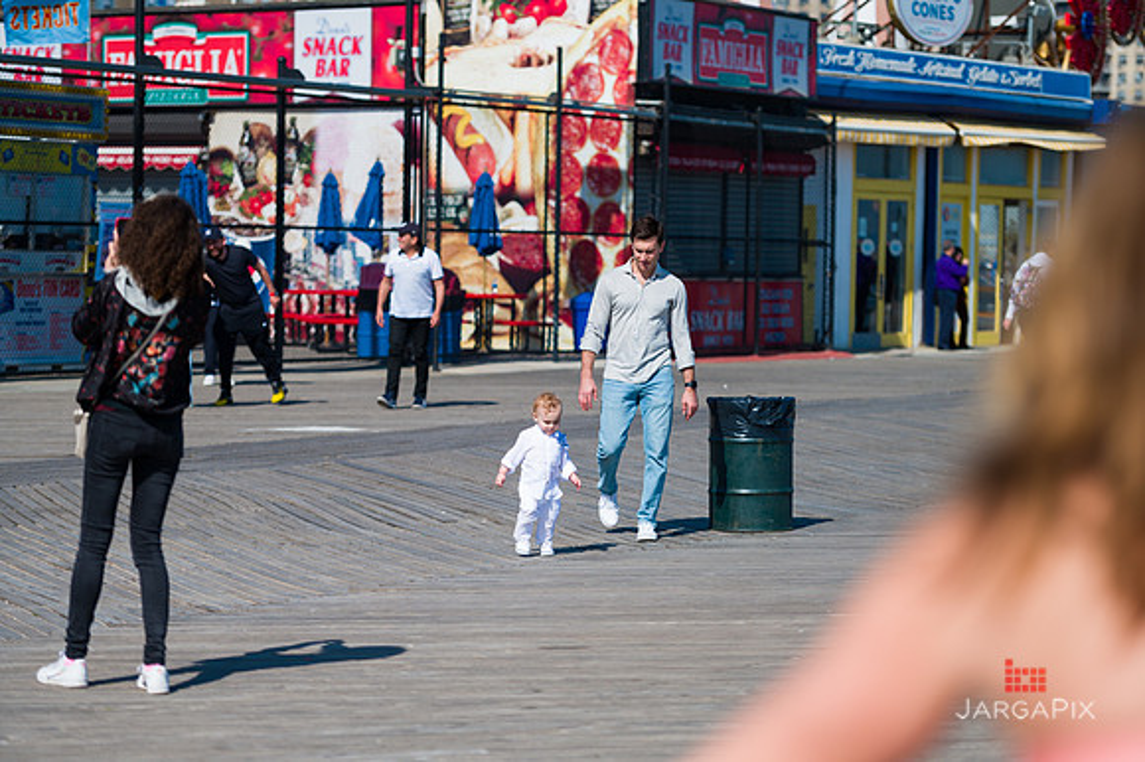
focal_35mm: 116
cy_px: 381
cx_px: 572
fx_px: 3687
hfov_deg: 17.7
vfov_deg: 11.8
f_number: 3.2
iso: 200
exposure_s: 1/6400
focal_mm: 116
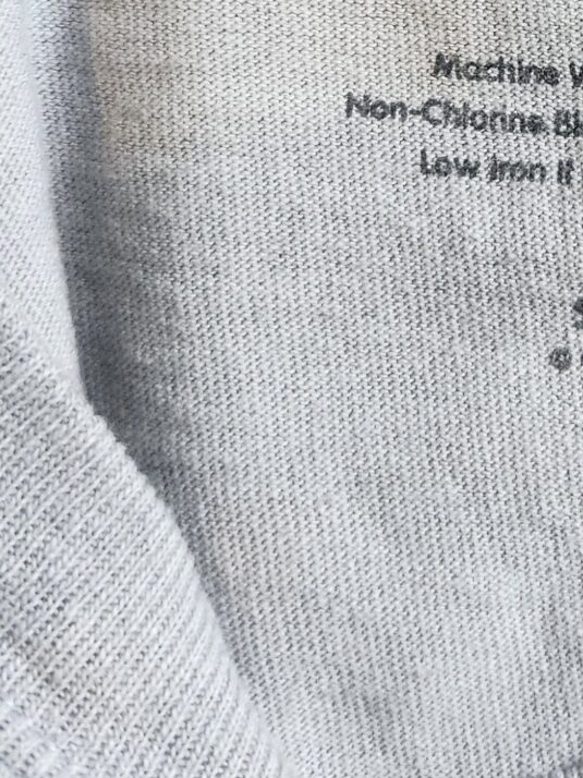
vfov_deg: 26.5
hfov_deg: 20.7
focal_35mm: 66
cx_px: 714
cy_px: -123
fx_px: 1483
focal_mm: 5.54
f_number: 1.8
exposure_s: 1/120
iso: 200
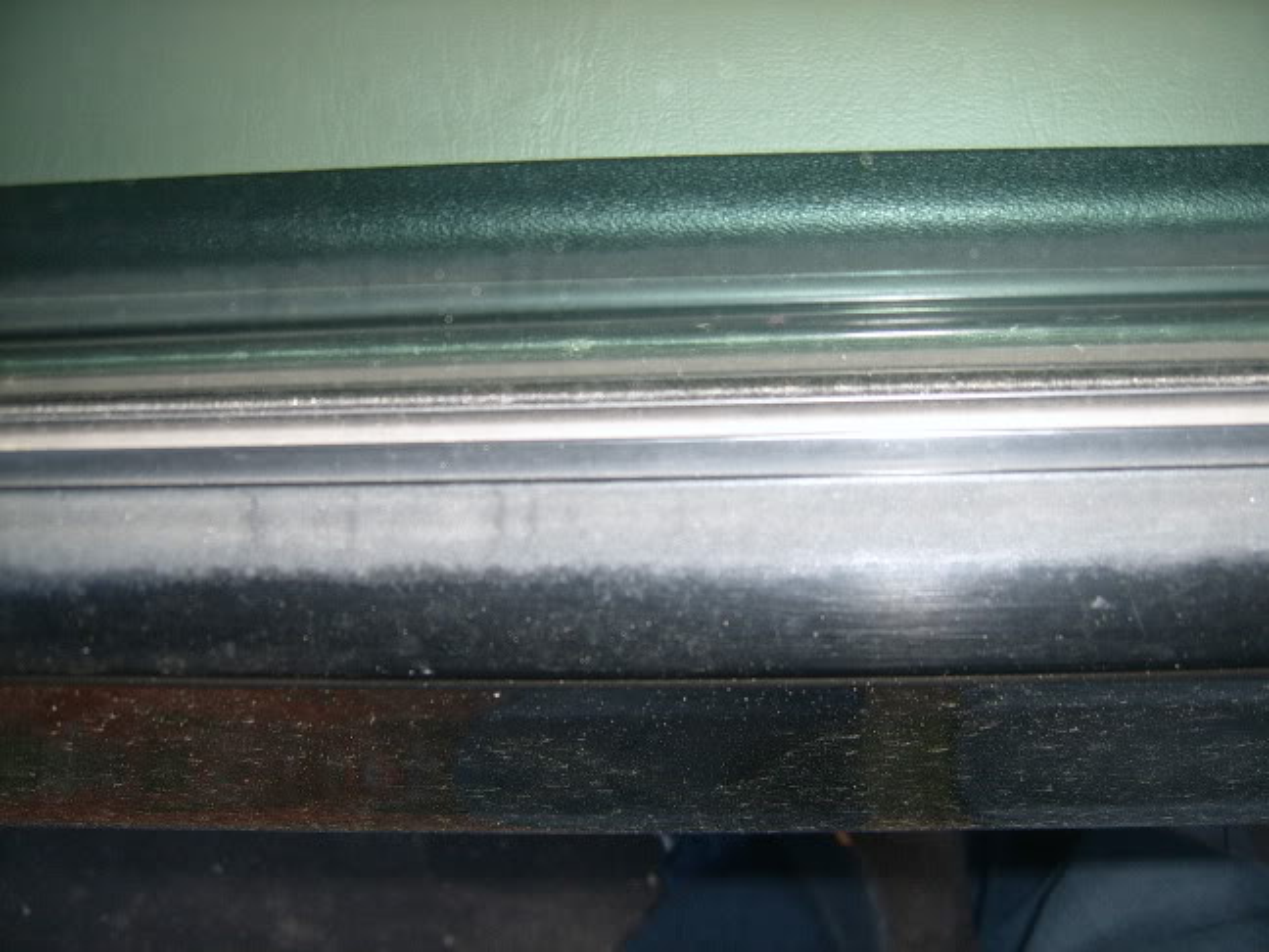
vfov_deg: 40.7
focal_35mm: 35
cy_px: 476
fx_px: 1283
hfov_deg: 52.6
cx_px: 634
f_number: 2.8
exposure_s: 1/30
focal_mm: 5.8
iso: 69
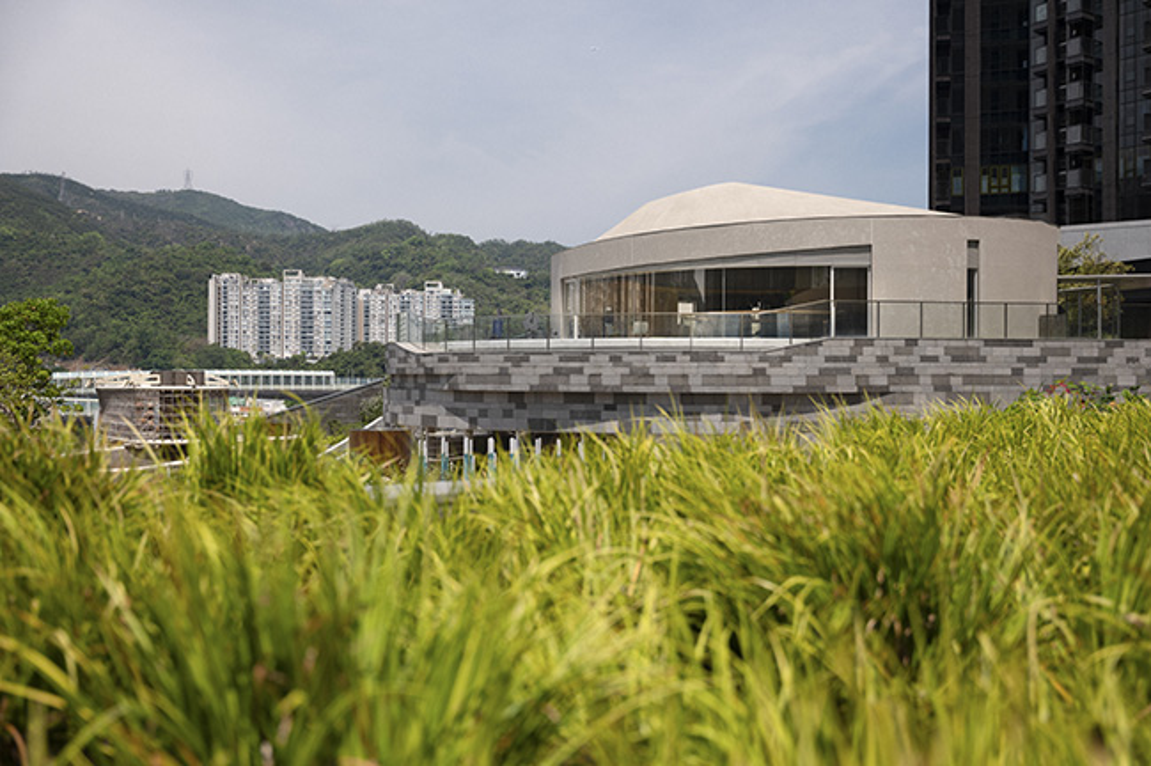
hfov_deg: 51.9
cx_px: 576
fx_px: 1182
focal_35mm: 37
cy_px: 383
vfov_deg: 35.9
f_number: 3.2
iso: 400
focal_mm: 37
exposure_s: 1/3200
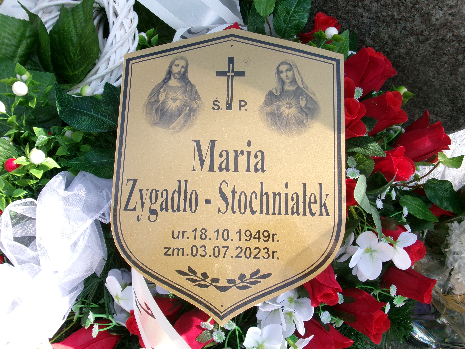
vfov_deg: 49.7
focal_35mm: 28
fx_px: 376
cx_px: 232
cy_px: 174
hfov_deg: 63.4
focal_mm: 5.1
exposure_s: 1/180
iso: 100
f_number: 3.9
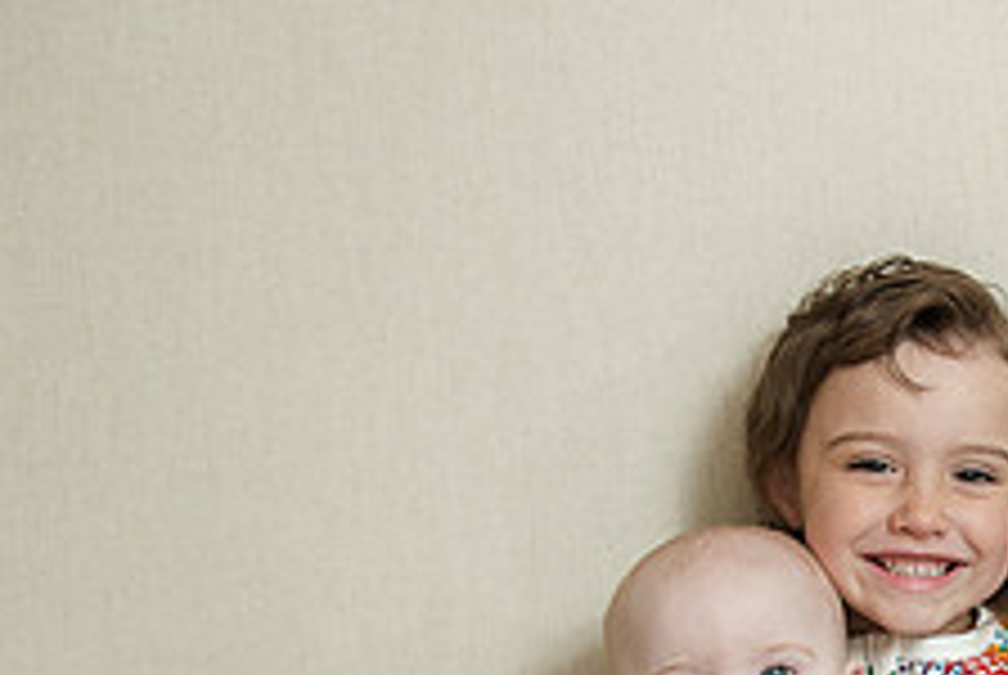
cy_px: 716
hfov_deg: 22.9
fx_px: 2215
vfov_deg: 16.9
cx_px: 1298
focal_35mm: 79
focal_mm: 29
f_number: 5
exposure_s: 1/160
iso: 400
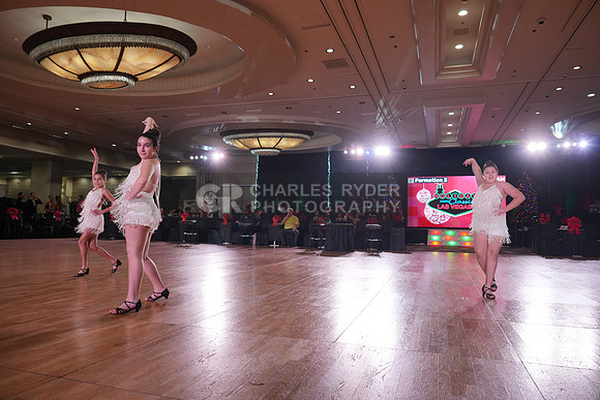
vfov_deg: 51.3
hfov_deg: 71.5
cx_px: 300
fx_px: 417
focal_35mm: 25
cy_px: 200
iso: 1000
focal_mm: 25
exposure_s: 1/500
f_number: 4
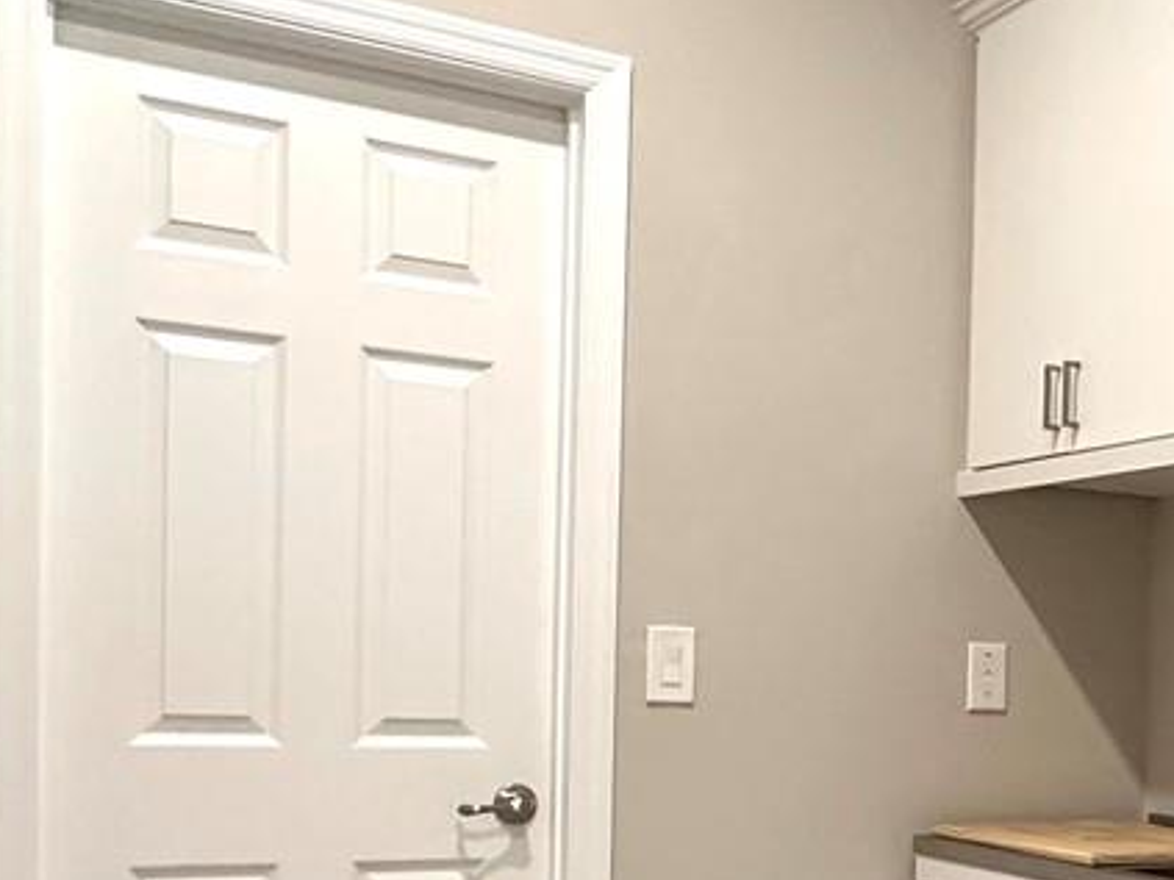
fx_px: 1797
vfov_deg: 26.7
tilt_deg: -1.9
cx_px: 1180
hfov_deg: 33.1
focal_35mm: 53
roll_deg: -2.1
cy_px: 761
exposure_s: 1/120
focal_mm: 2.22
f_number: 2.2
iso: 320
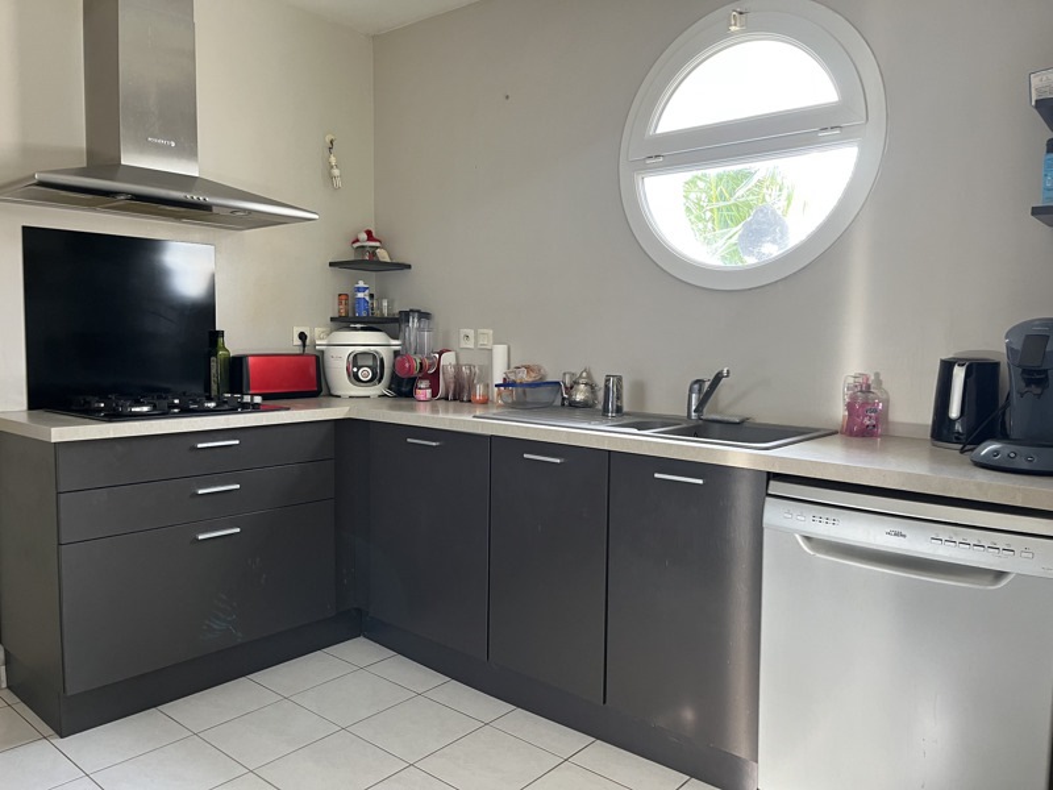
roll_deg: -1.3
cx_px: 526
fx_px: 791
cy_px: 395
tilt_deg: -5.0
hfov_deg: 67.3
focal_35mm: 26
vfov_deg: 53.1
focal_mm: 5.1
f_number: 1.6
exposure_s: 1/77
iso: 125
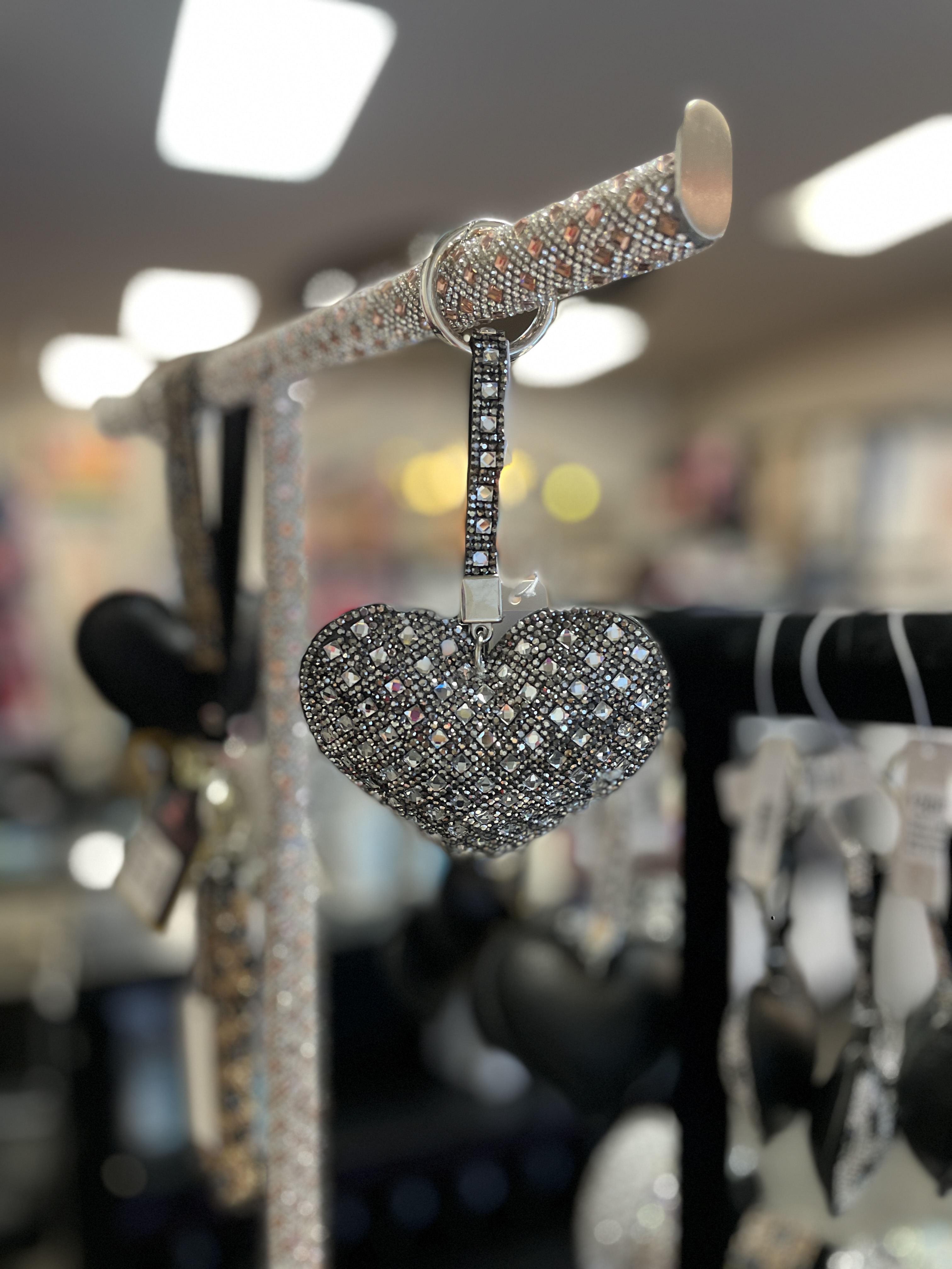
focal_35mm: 26
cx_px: 476
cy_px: 634
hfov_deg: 53.1
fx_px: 953
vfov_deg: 67.3
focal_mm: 4.2
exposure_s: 1/60
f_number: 1.6
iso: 320
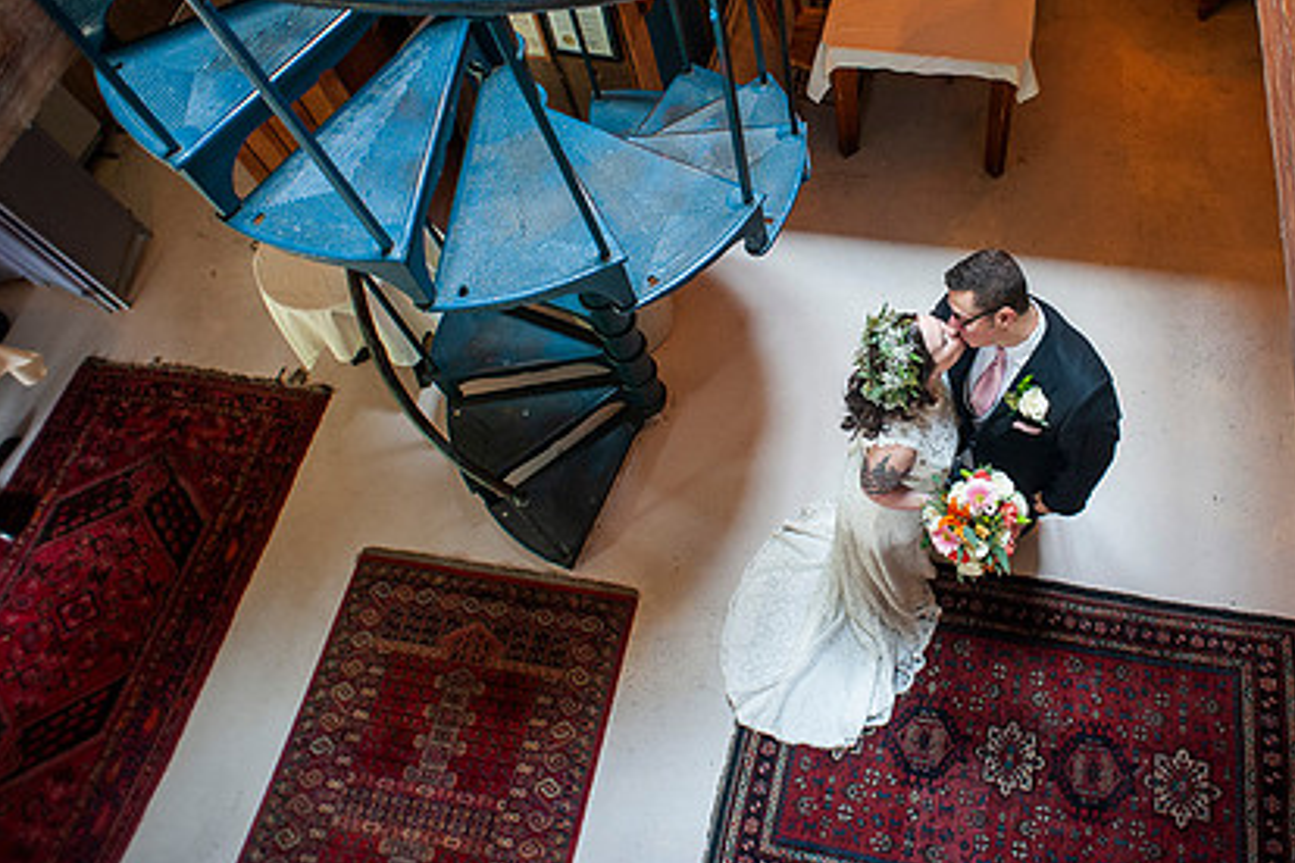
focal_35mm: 28
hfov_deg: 64.3
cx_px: 826
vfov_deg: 45.5
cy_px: 269
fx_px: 1007
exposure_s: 1/60
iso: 1000
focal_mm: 20
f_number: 2.8
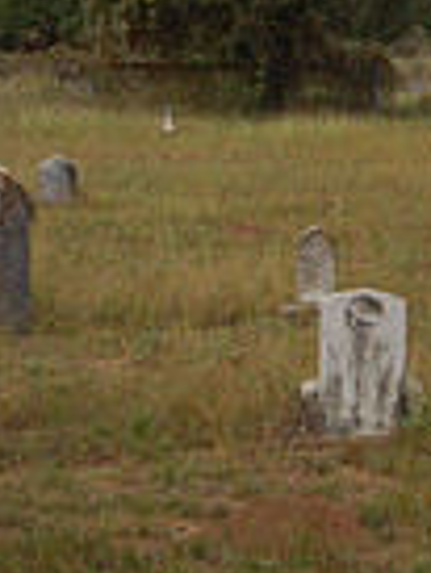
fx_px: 1823
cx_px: 364
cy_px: 130
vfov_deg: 17.7
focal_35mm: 110
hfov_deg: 13.4
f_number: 16
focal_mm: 18
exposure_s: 1/320
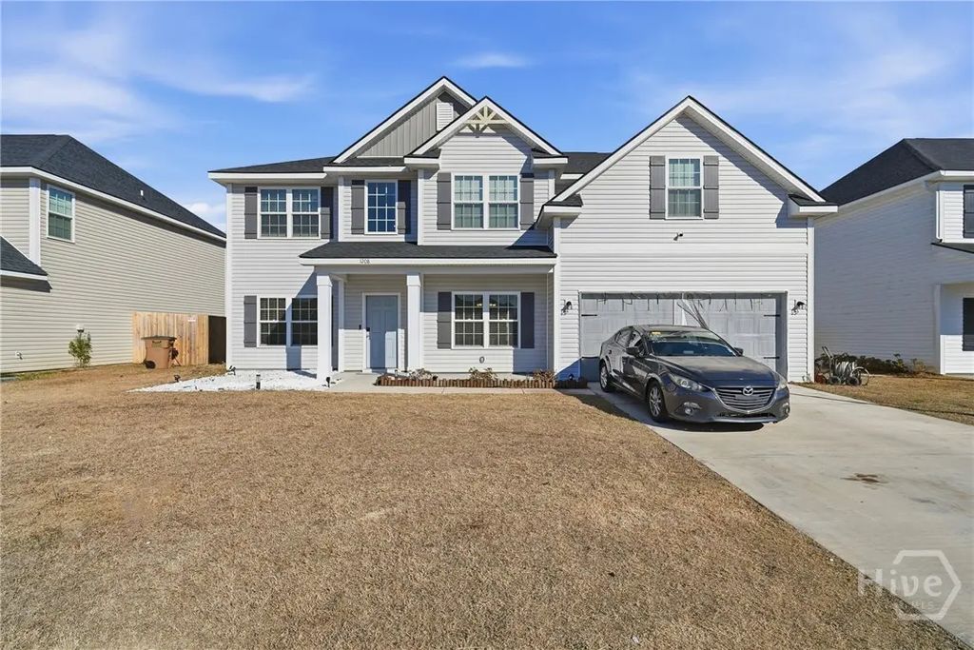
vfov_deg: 73.8
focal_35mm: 16
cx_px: 487
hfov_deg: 96.7
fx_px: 433
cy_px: 325
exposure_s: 1/8000
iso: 320
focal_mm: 16
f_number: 9
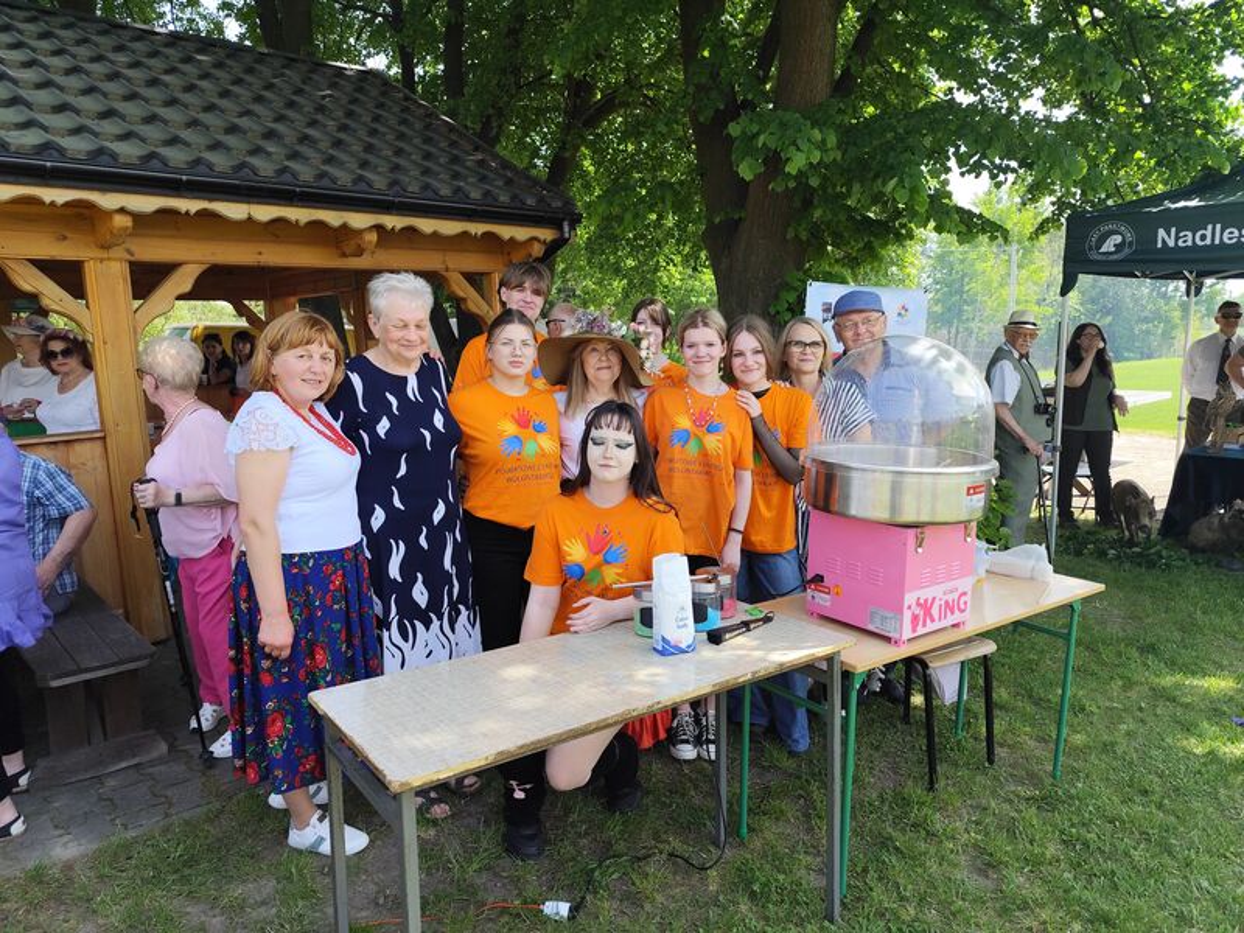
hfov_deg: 73.9
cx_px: 622
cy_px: 466
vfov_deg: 58.9
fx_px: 827
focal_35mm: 23
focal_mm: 6.19
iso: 50
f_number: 1.65
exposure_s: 1/276
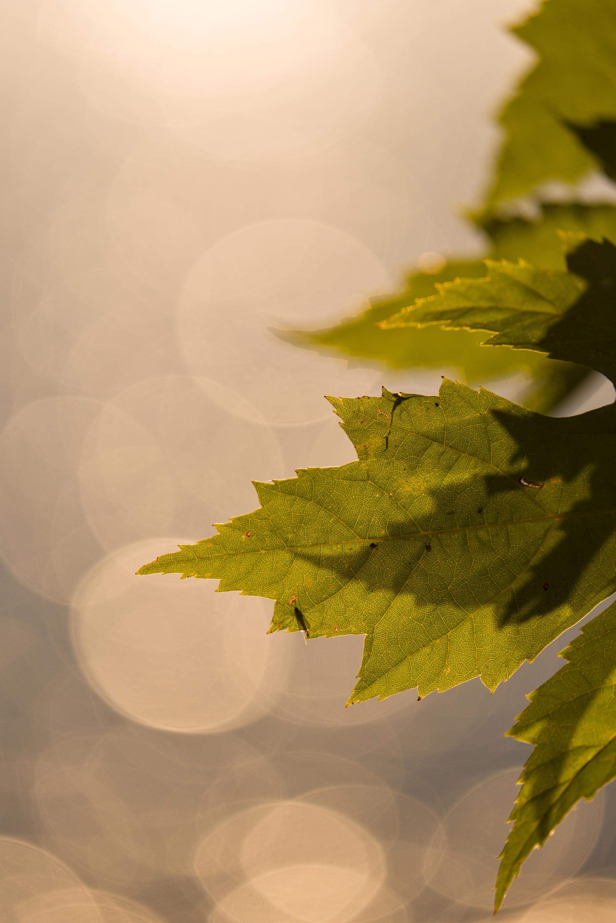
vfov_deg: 6.9
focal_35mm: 300
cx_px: 308
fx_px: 7699
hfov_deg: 4.6
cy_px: 462
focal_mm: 200
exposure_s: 1/1000
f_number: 4.8
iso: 160
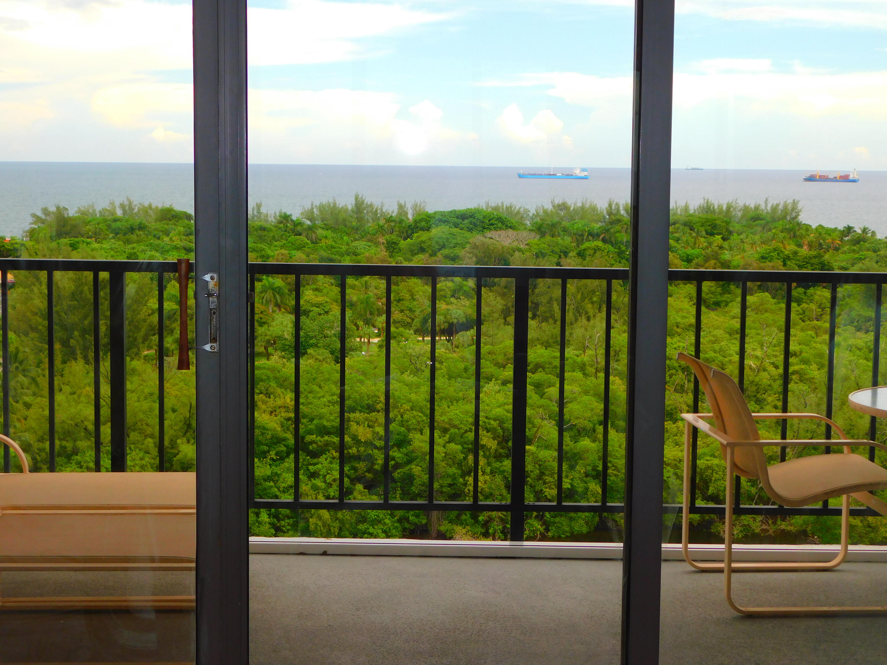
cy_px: 332
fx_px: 1512
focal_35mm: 59
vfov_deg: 24.8
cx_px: 444
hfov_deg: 32.7
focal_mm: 10.4
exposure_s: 1/200
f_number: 4
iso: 125
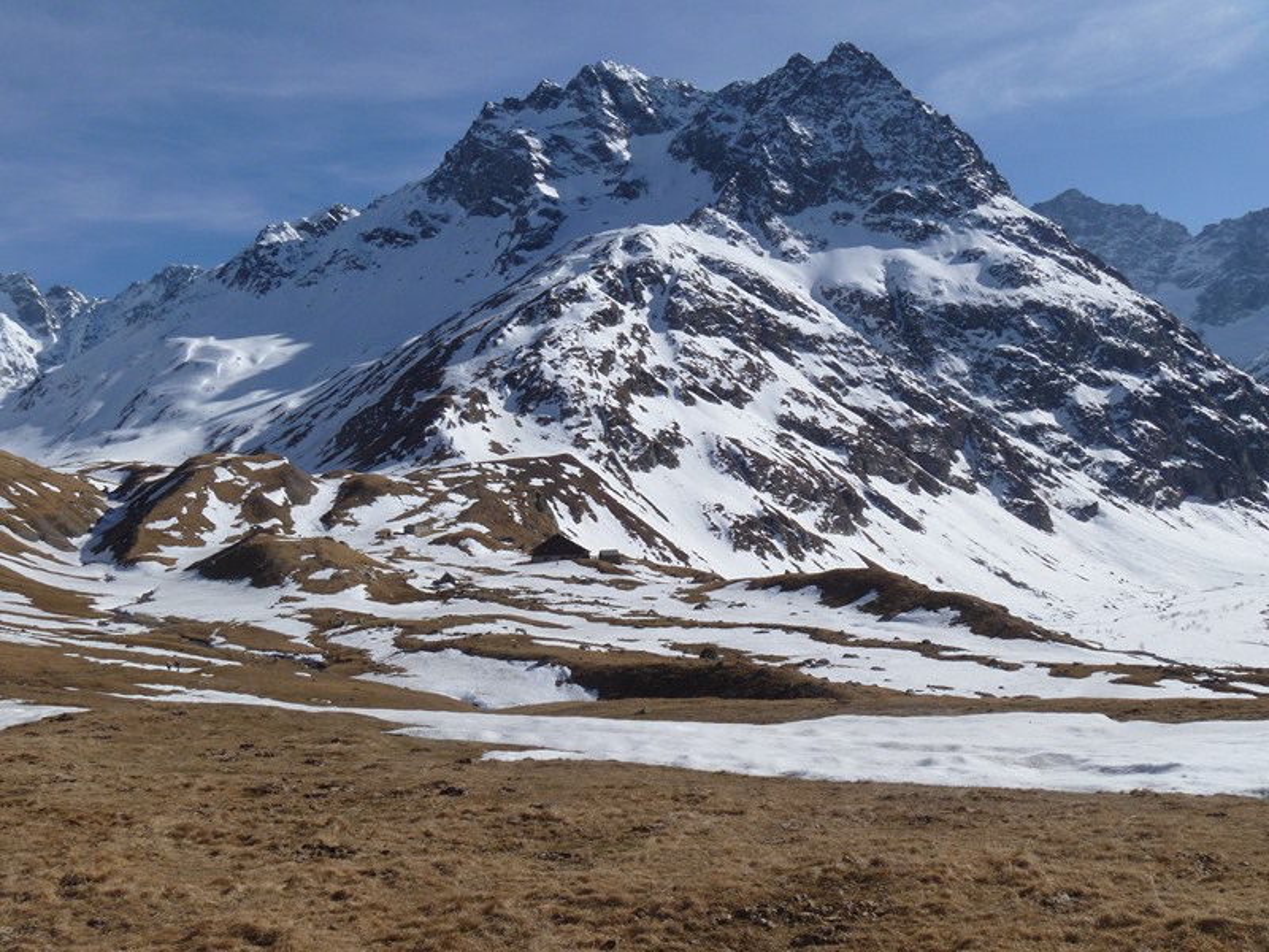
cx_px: 634
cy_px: 476
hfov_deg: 52.6
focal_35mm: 35
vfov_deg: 40.7
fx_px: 1283
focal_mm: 6.3
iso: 80
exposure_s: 1/500
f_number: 5.6
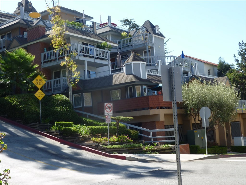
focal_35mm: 48
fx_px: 341
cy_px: 92
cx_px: 123
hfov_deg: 39.7
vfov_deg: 30.3
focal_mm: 8.6
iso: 80
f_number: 4.3
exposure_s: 1/160
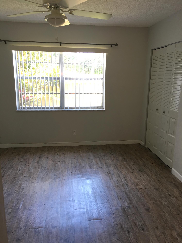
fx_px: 203
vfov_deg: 61.7
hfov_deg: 48.2
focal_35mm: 29
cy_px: 122
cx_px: 91
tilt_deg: -11.4
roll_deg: -1.3
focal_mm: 4.15
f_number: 2.2
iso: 25
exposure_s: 1/15
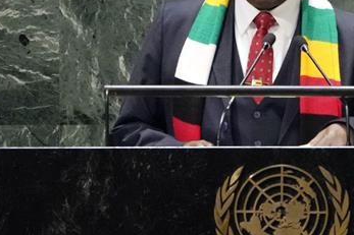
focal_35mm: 1123
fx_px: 11037
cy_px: 82
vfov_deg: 1.2
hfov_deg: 1.8
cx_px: 286
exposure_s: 1/200
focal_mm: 400
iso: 6400
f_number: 5.6
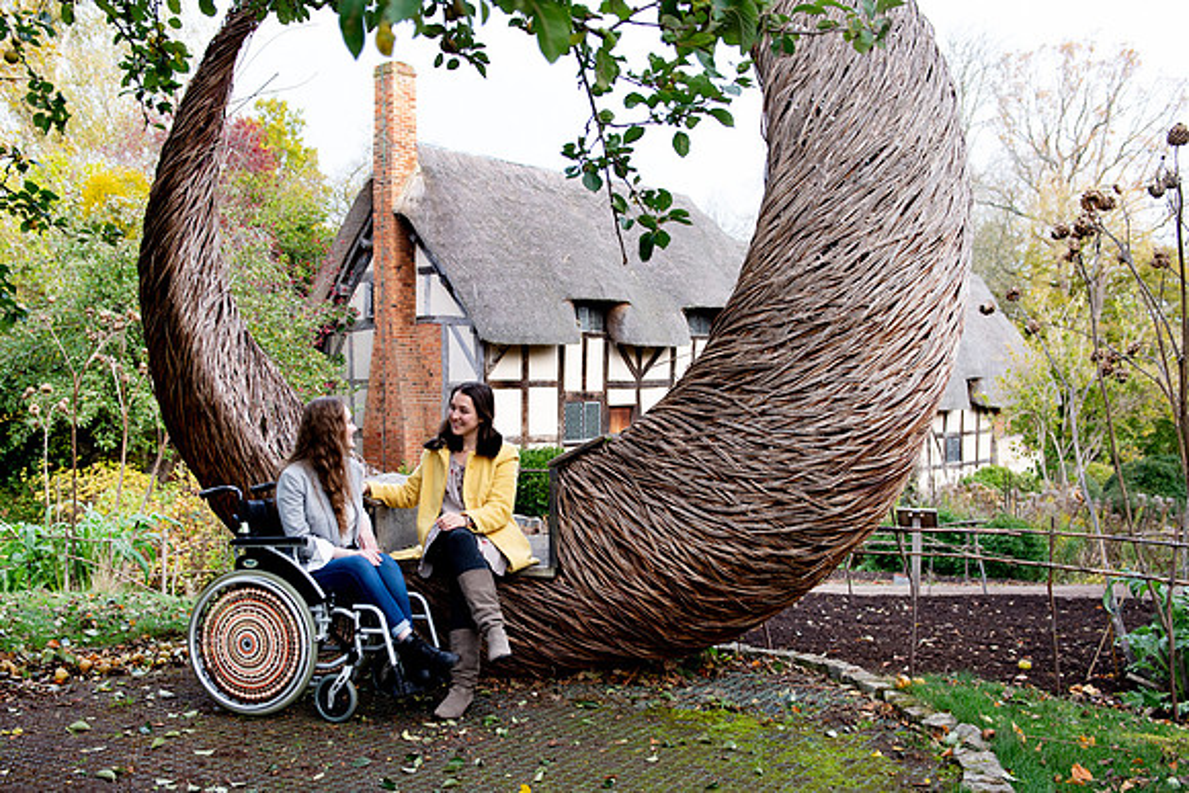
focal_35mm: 38
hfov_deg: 50.1
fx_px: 1272
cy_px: 476
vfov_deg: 34.5
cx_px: 570
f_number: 3.5
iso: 320
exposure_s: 1/250
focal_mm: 32
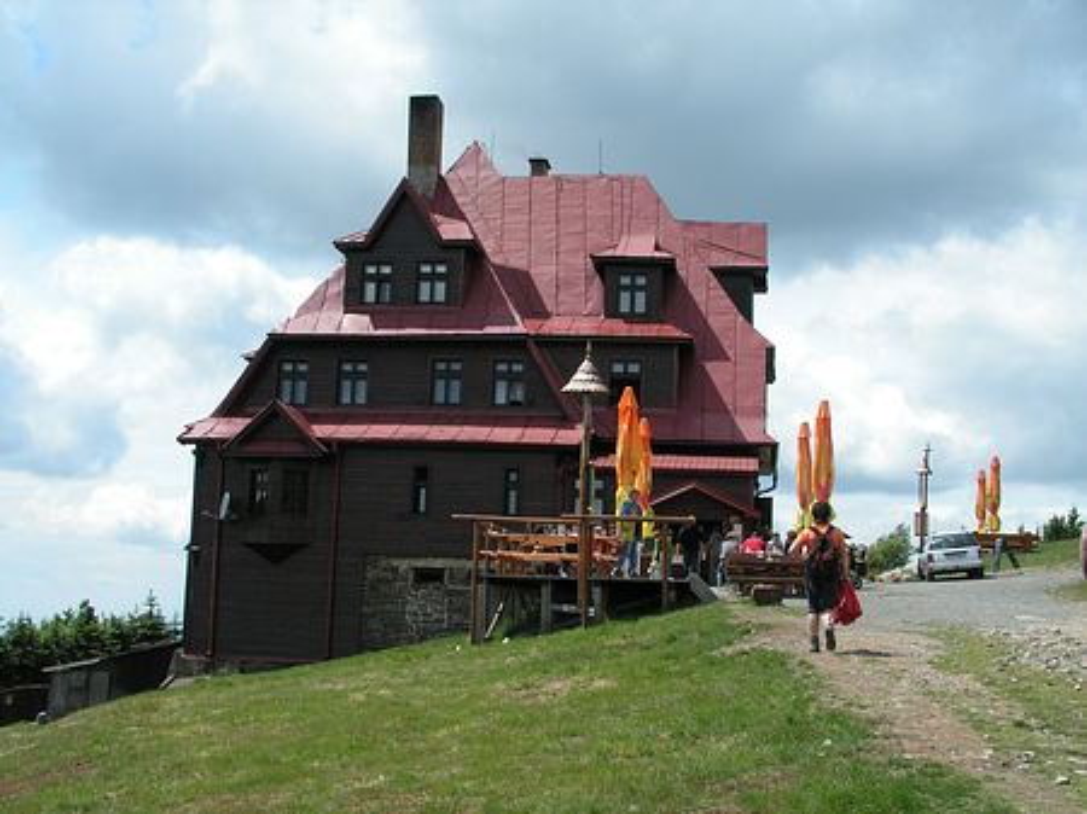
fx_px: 1506
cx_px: 544
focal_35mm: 48
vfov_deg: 30.2
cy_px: 407
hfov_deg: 39.7
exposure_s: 1/400
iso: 50
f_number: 4.8
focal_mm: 8.1
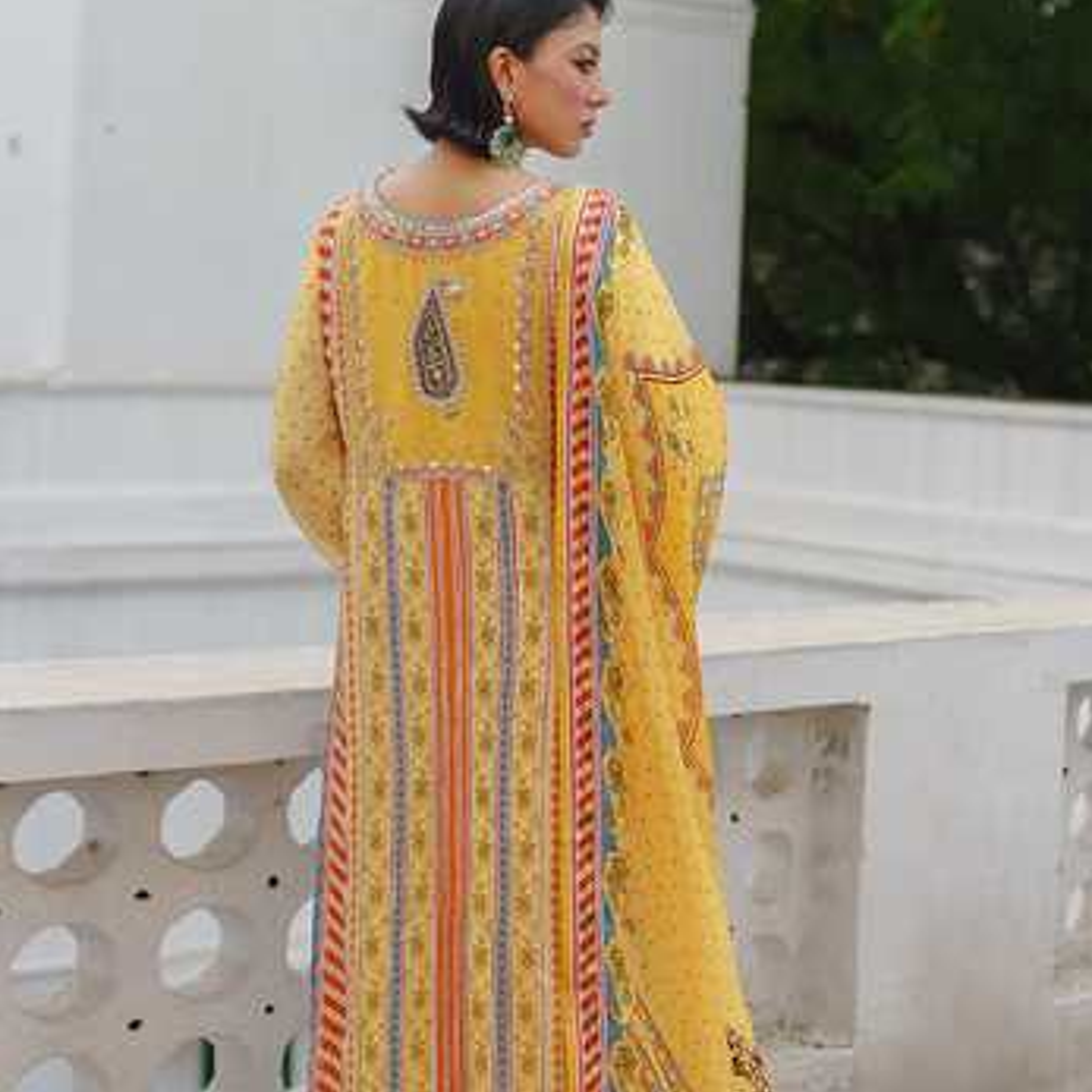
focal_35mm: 45
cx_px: 548
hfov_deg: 37.6
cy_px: 713
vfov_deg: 37.2
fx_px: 1606
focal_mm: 35
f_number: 2
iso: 200
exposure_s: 1/320
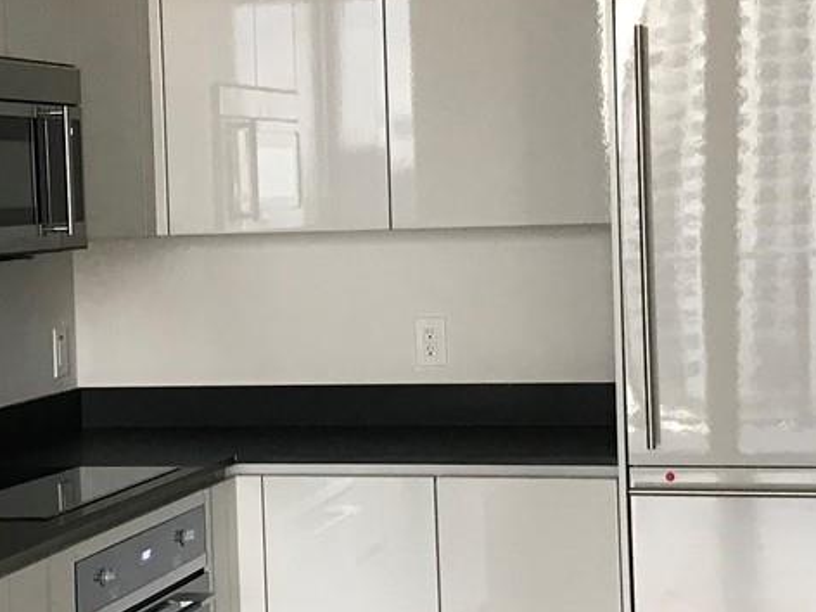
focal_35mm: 95
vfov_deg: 15.6
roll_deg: +1.6
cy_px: 252
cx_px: 273
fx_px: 2239
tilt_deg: -2.3
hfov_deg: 20.6
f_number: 1.8
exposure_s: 1/20
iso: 40
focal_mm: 3.99
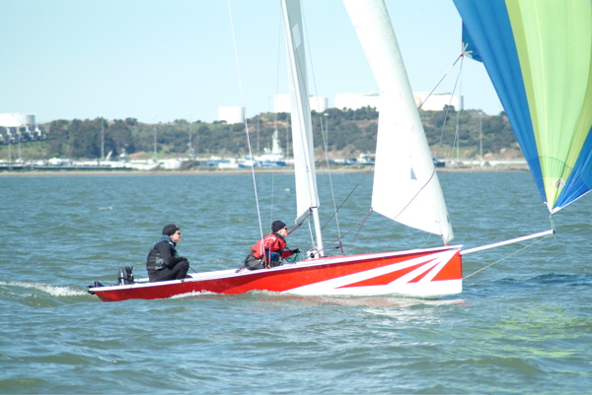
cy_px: 198
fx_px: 5208
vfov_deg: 4.4
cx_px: 296
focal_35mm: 316
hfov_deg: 6.5
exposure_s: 1/4000
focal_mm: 211
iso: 800
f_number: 4.8
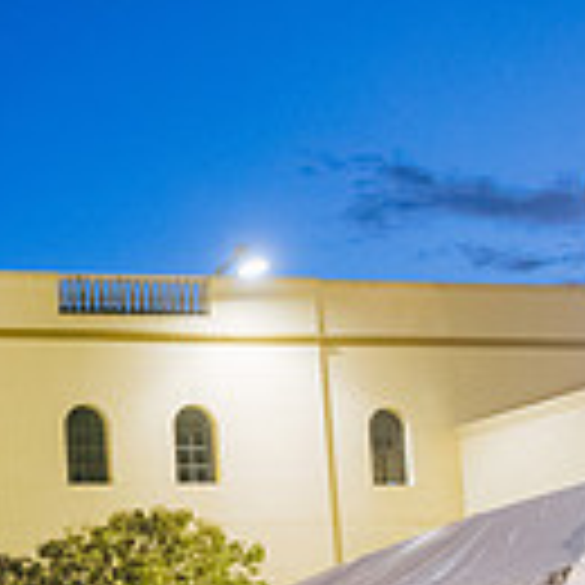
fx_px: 1740
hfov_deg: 17.0
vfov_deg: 18.7
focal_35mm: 91
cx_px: -328
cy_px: 533
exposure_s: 1/80
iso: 2000
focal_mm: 24
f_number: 3.5
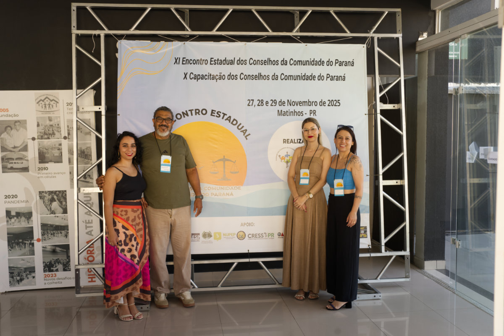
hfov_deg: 54.4
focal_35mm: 35
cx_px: 252
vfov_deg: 37.9
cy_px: 168
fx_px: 490
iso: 400
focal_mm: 35
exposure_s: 1/100
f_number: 5.6
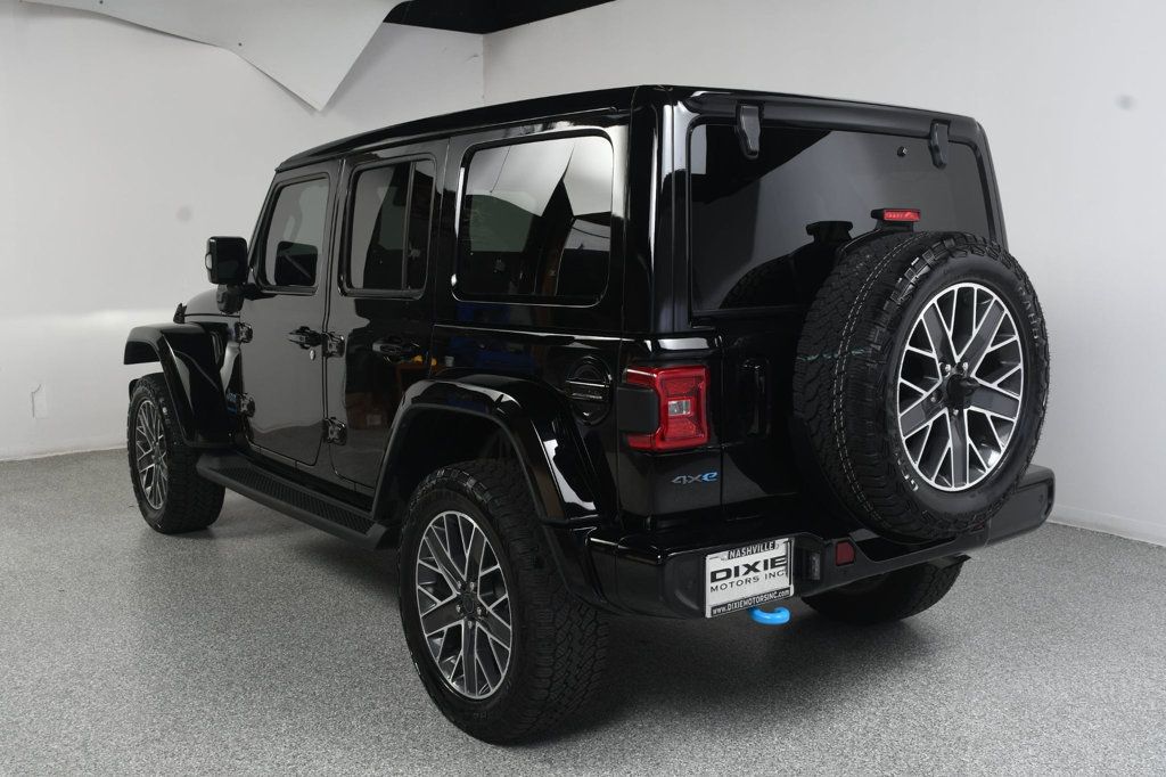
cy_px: 388
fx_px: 1166
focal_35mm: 36
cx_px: 583
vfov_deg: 36.8
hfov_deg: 53.1
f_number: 9
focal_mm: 24
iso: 100
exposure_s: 1/160
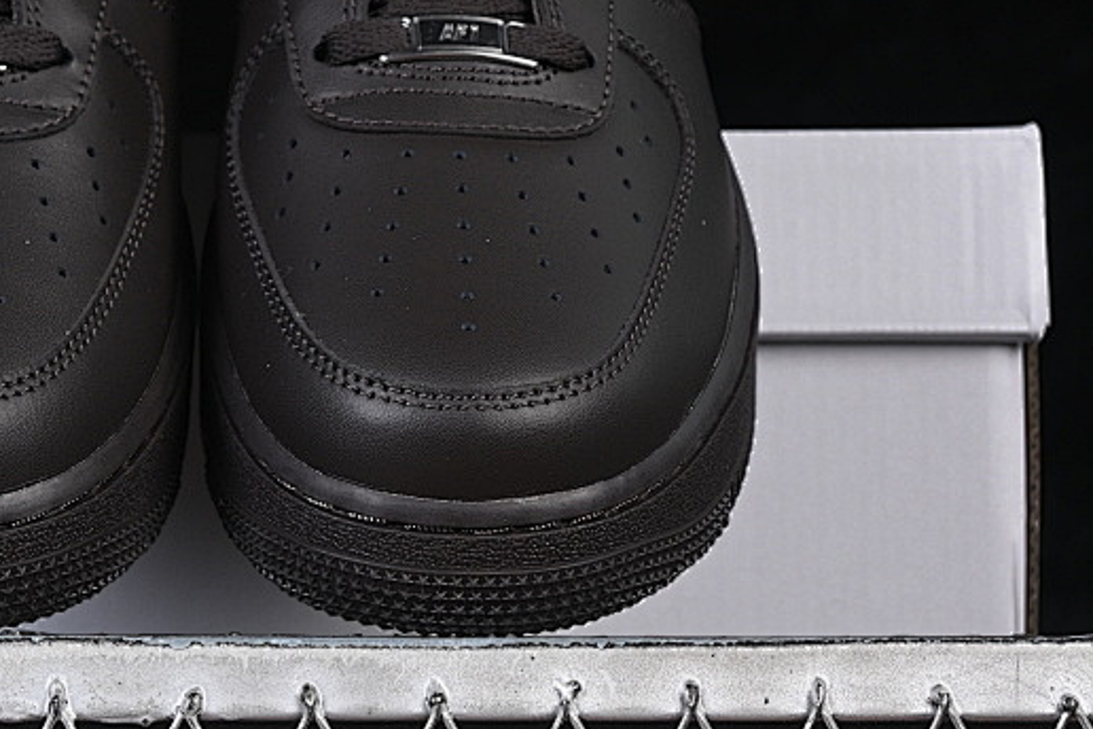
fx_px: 4766
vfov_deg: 8.7
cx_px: 218
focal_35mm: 157
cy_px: 157
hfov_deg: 13.0
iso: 160
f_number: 6.3
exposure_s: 1/60
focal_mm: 50
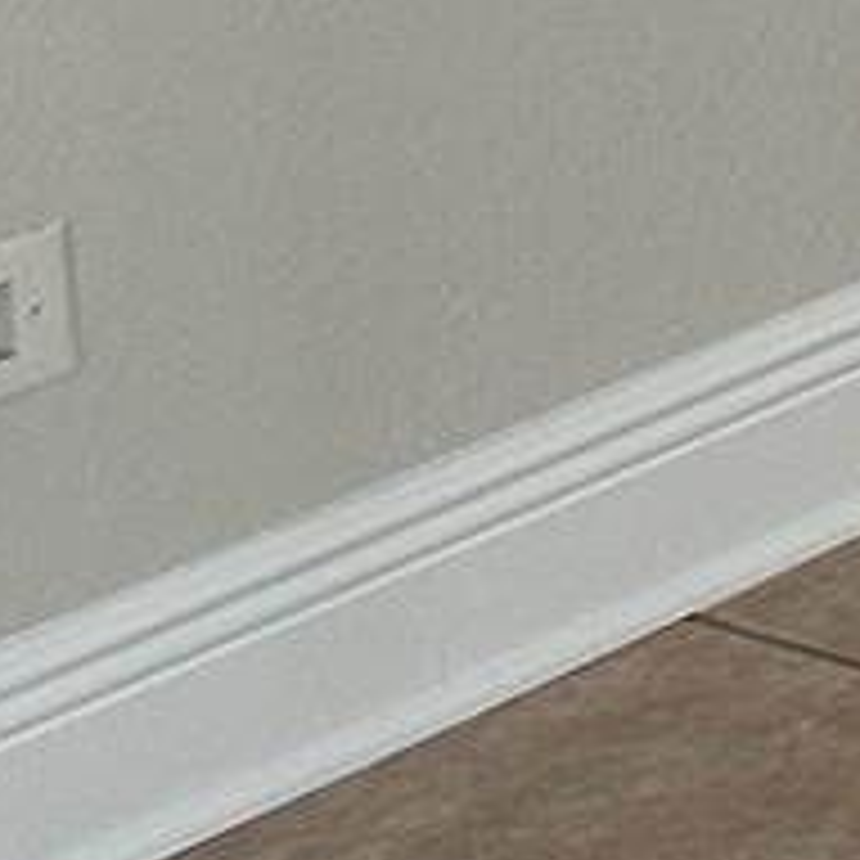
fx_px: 5003
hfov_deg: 7.2
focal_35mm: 178
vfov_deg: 8.6
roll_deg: +2.0
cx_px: 3503
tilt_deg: -3.5
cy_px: -1481
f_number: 1.78
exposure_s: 1/60
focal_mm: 6.86
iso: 160
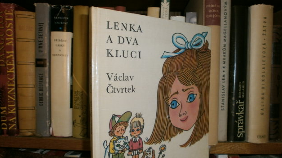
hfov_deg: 64.3
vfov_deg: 38.7
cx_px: 141
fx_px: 224
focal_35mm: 30
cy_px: 97
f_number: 2.9
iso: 125
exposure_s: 1/30
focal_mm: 4.8
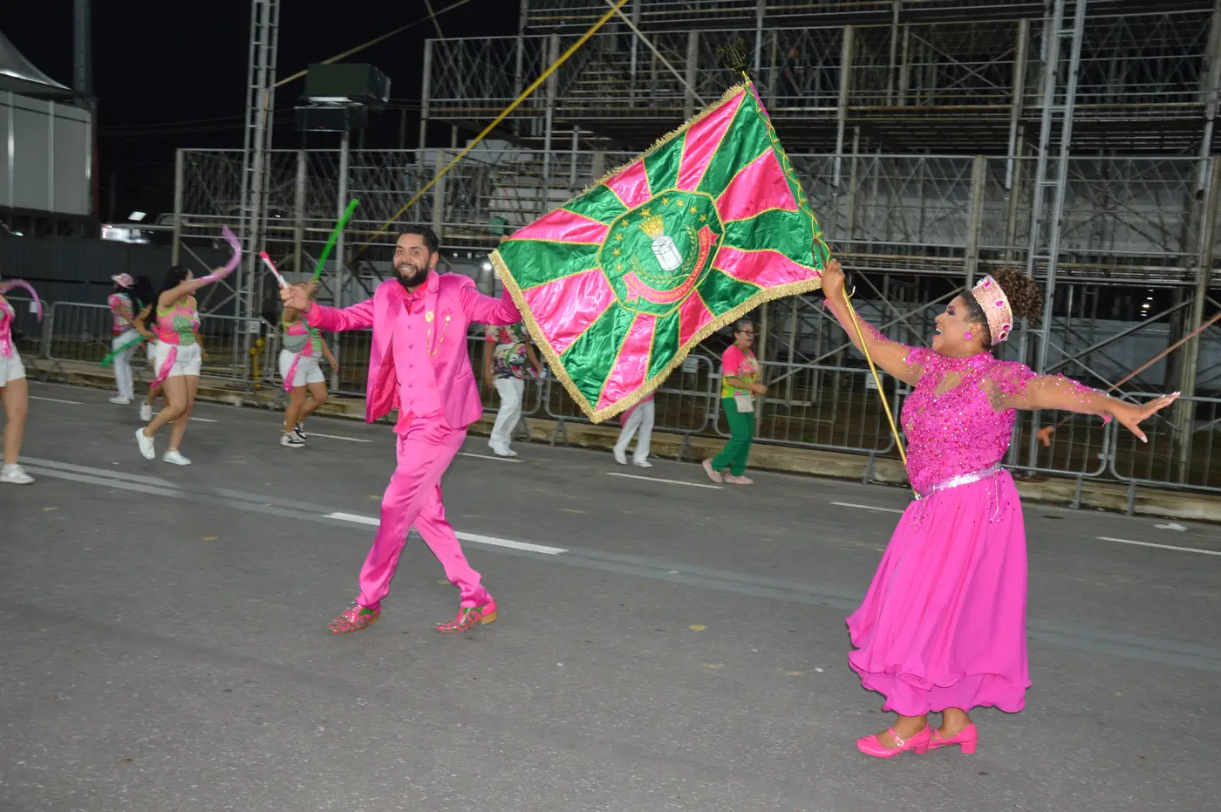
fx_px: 1118
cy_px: 406
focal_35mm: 33
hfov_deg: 57.3
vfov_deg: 39.9
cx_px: 610
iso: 560
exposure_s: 1/60
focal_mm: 22
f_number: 3.8
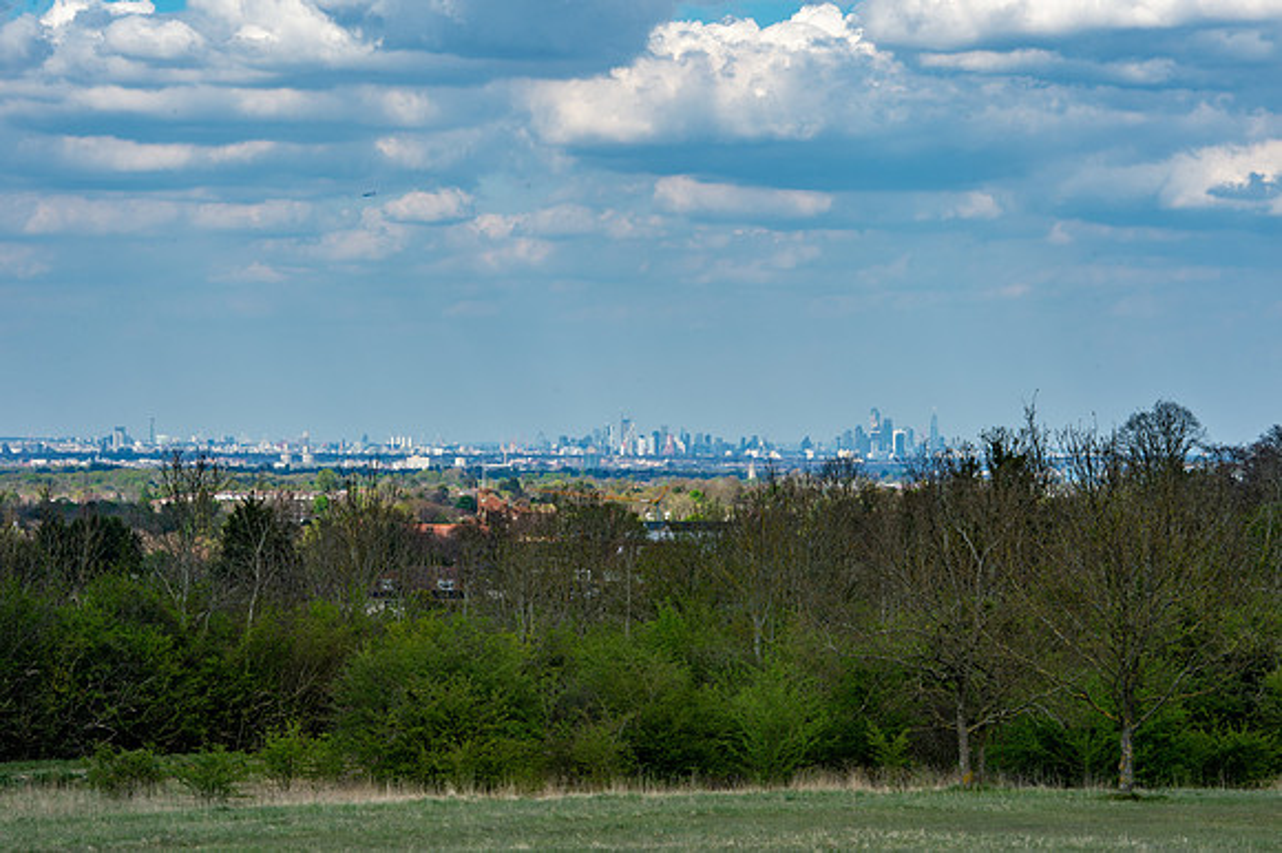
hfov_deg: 15.7
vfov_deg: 10.5
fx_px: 4658
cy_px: 426
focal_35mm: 131
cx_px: 641
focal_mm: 130
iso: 110
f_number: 14
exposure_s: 1/100
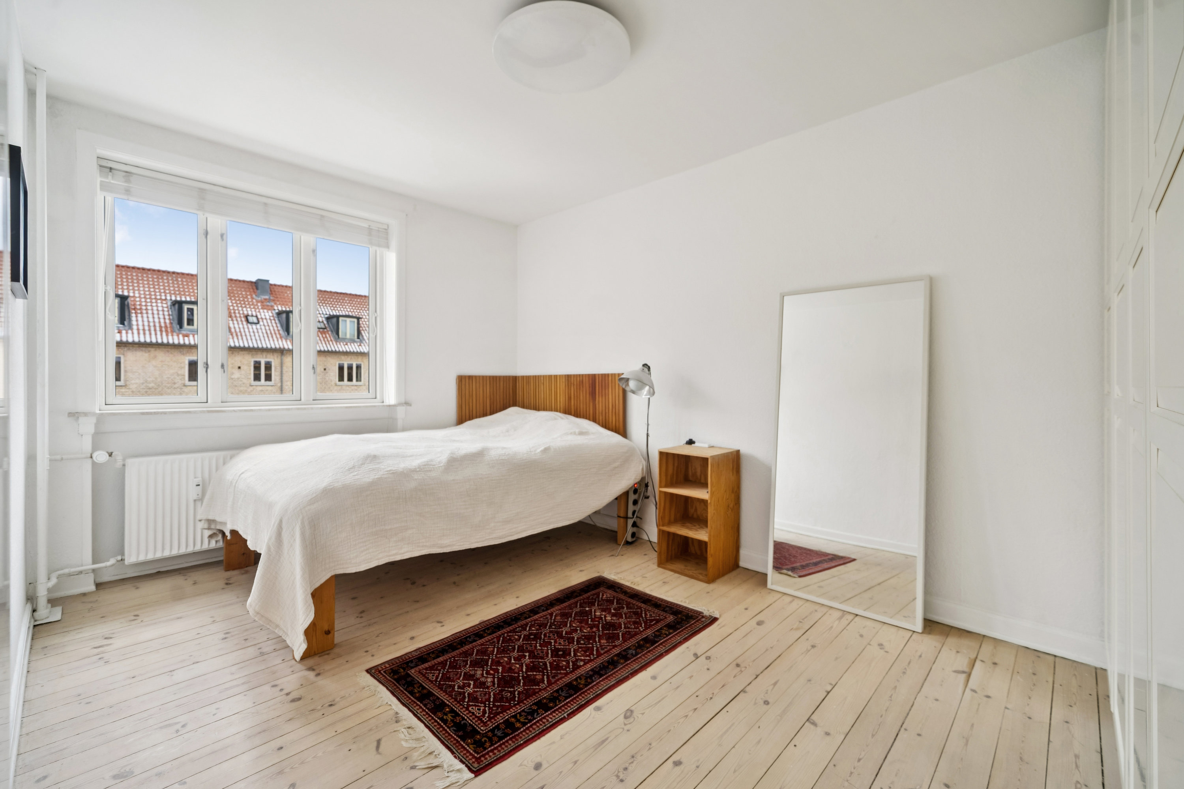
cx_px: 592
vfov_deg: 81.2
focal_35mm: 14
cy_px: 394
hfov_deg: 104.3
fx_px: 460
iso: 160
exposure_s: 1/13
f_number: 5.6
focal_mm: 14
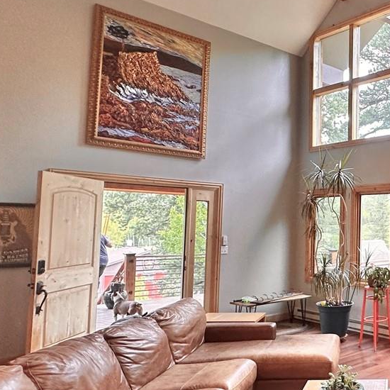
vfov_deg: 46.0
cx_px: 423
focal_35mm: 36
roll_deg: -1.4
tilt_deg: +2.9
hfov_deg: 38.5
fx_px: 459
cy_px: 200
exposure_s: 1/120
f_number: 2.2
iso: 200
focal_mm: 2.22
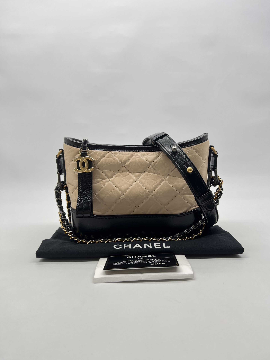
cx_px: 135
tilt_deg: -6.4
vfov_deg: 67.3
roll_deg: +0.3
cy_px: 180
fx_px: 270
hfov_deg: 53.1
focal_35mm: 26
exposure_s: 1/113
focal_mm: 5.7
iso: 32
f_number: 1.5
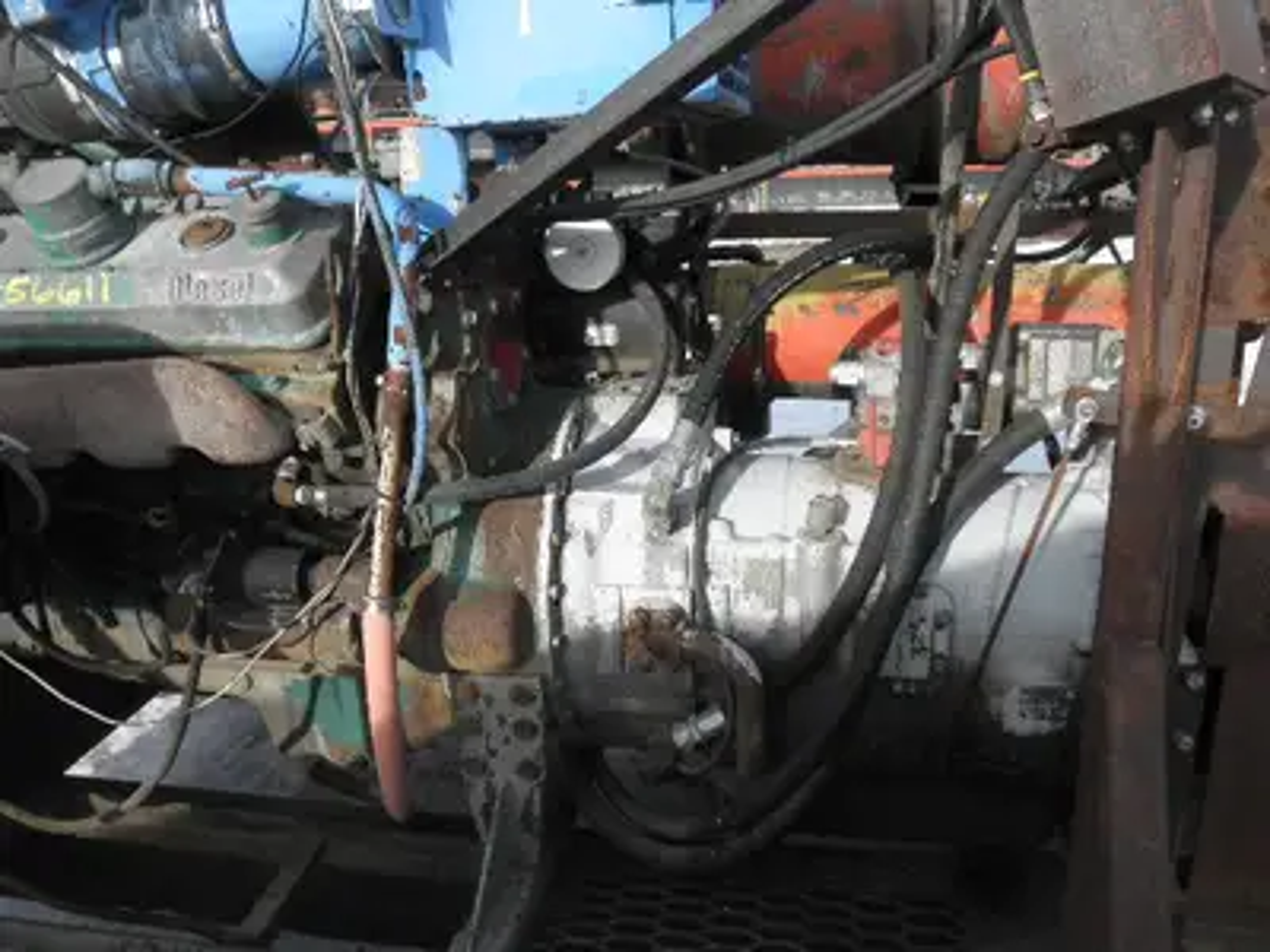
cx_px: 635
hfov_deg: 63.4
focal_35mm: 28
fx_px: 1027
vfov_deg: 49.7
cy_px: 476
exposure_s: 1/500
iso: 64
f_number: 3
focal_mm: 5
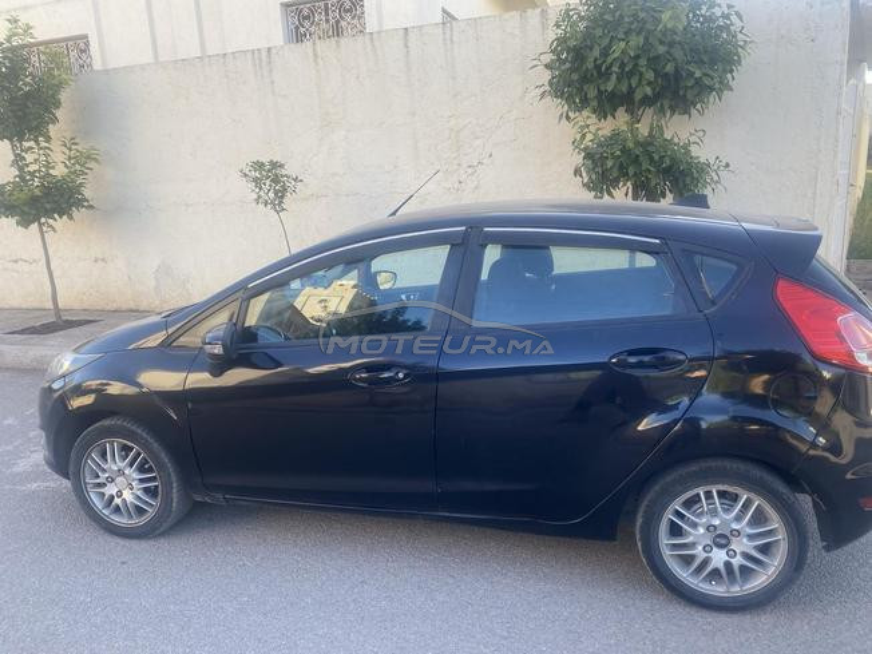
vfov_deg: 53.1
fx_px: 655
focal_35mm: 26
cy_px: 327
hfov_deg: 67.3
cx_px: 436
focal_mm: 4.25
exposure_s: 1/317
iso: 32
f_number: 1.8
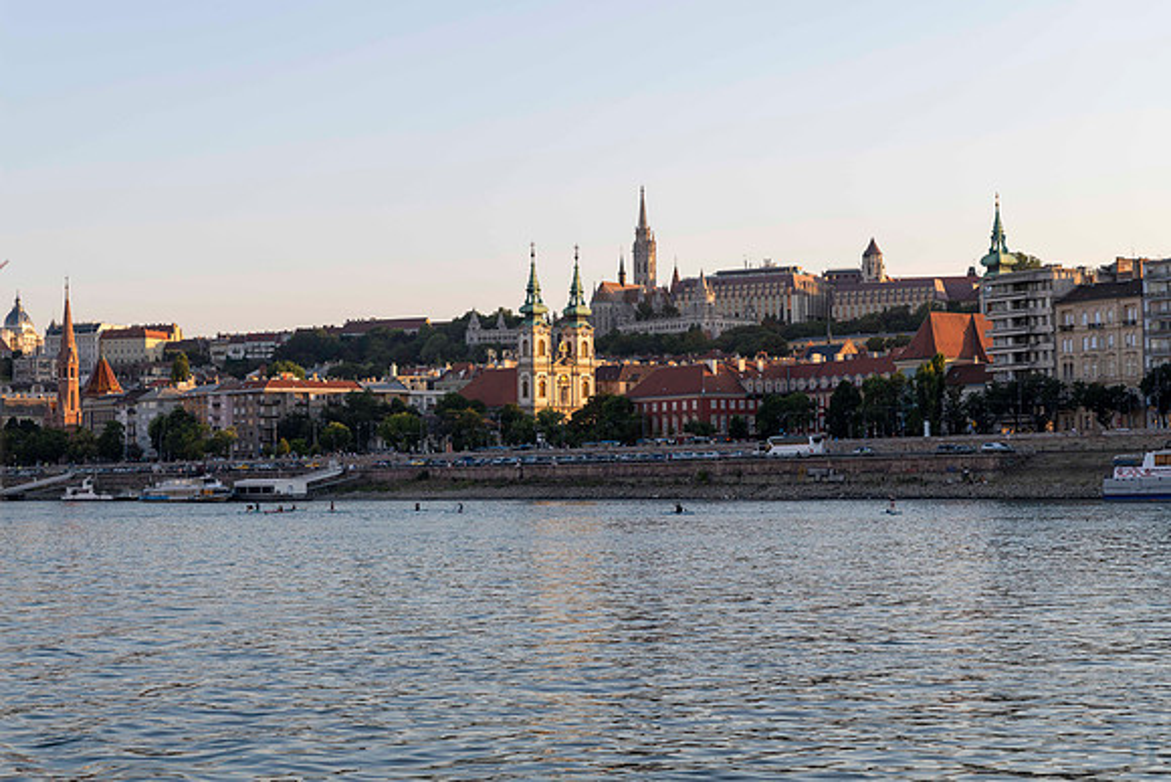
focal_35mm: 74
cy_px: 368
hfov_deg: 27.2
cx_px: 550
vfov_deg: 18.3
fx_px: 2419
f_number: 5
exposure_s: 1/200
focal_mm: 70
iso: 64
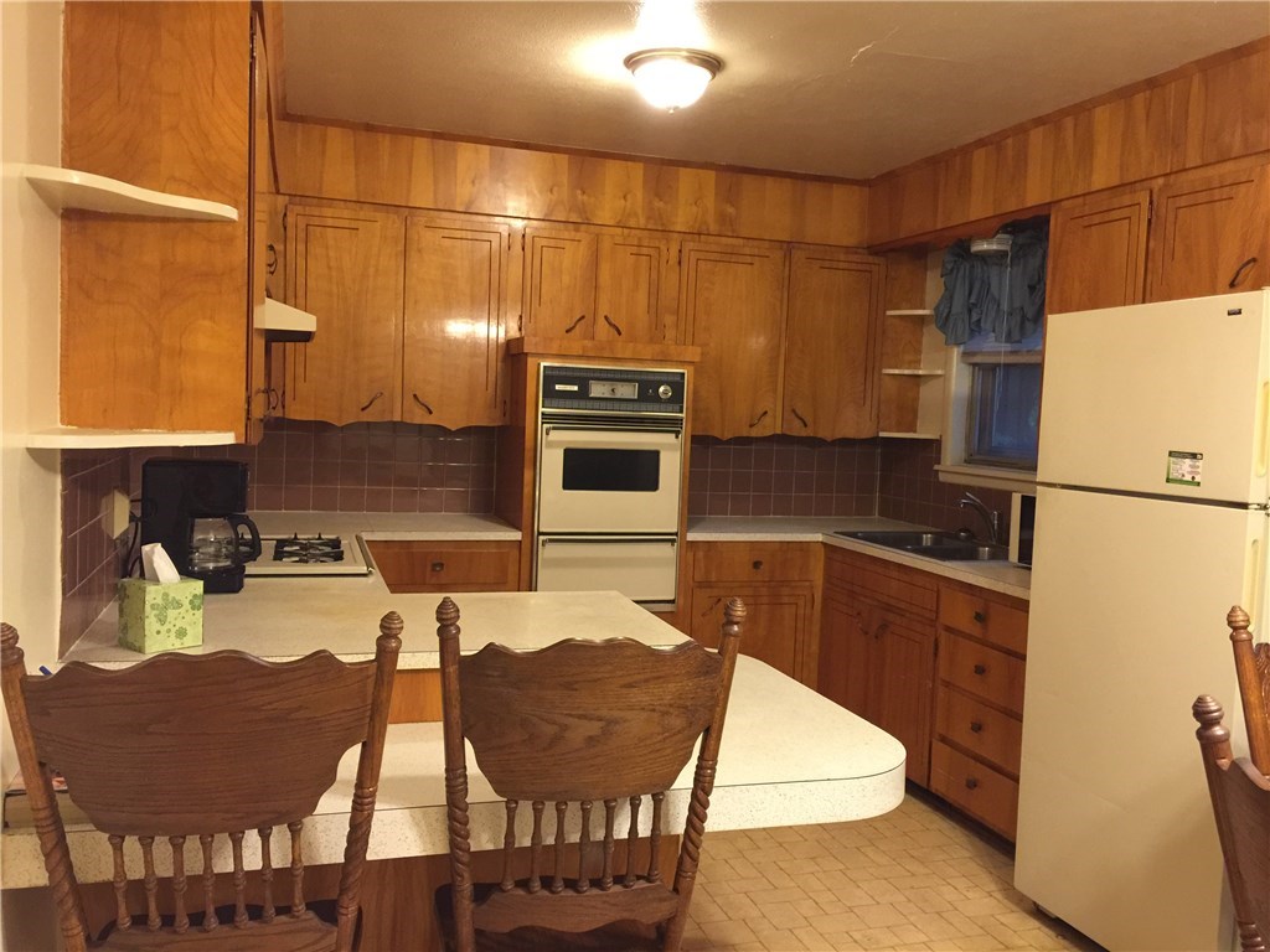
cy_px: 476
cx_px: 635
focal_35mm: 29
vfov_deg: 48.2
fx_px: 1064
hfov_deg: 61.7
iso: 125
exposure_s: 1/15
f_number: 2.2
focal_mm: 4.15
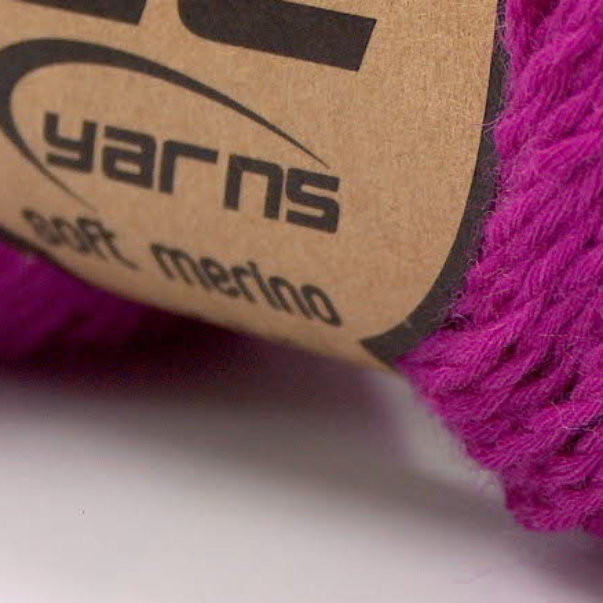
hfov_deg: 7.9
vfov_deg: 7.9
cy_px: -44
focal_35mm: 220
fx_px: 4336
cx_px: 436
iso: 100
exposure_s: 1/4.18
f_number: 2.9
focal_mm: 17.25
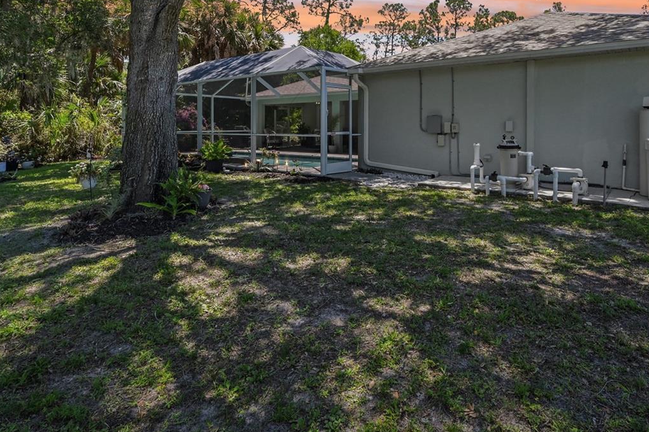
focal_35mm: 22
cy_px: 96
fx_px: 396
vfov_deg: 53.9
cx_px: 361
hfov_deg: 78.3
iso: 400
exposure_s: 1/320
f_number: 8
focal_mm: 14
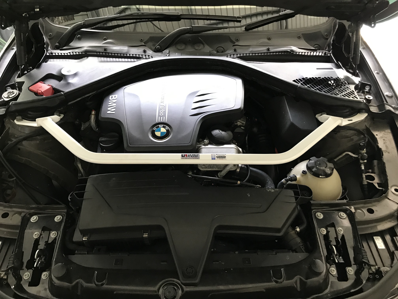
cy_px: 150
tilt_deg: -46.4
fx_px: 322
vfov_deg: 49.7
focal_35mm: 28
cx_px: 199
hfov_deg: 63.4
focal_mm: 3.99
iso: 100
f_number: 1.8
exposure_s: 1/17
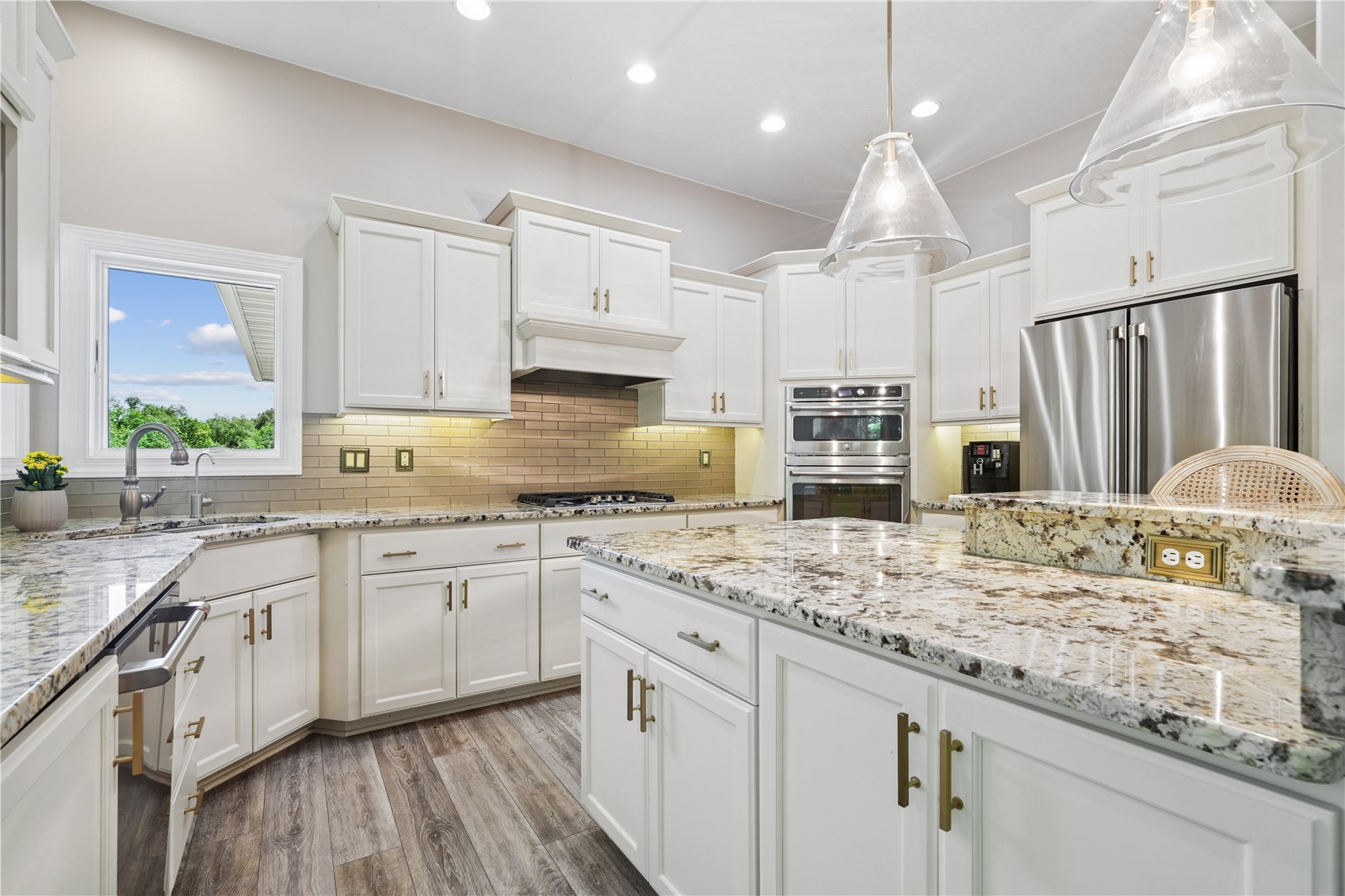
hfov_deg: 96.7
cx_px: 672
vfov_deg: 73.7
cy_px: 448
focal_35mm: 16
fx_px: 598
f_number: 10
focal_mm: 16
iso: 400
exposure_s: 1/20
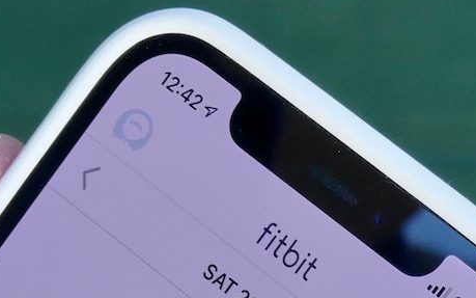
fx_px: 5592
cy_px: 666
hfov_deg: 4.9
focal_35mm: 431
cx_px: -65
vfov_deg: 3.0
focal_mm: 35.42
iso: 200
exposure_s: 1/80
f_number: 7.1
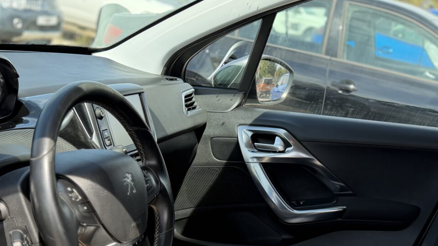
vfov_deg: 21.3
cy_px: 303
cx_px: 154
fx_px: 604
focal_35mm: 52
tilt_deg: -23.7
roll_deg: -8.6
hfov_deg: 39.5
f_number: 1.78
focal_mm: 6.76
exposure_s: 1/575
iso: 100
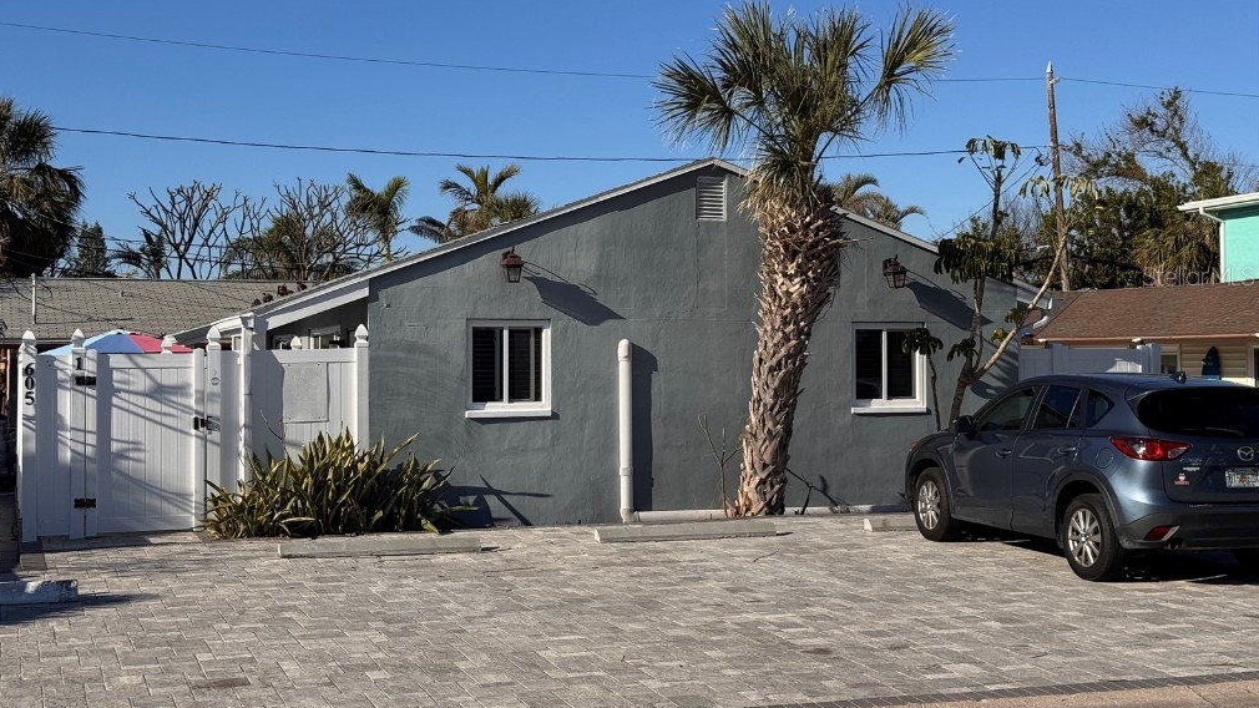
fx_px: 1769
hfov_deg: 39.2
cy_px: 275
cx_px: 622
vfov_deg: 22.6
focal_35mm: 53
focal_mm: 6.76
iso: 64
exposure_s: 1/5848
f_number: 1.78
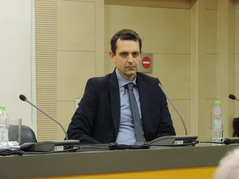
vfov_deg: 8.7
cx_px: 120
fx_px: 1174
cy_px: 90
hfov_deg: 11.6
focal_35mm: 170
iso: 800
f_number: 4.5
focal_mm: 30.3
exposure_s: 1/25
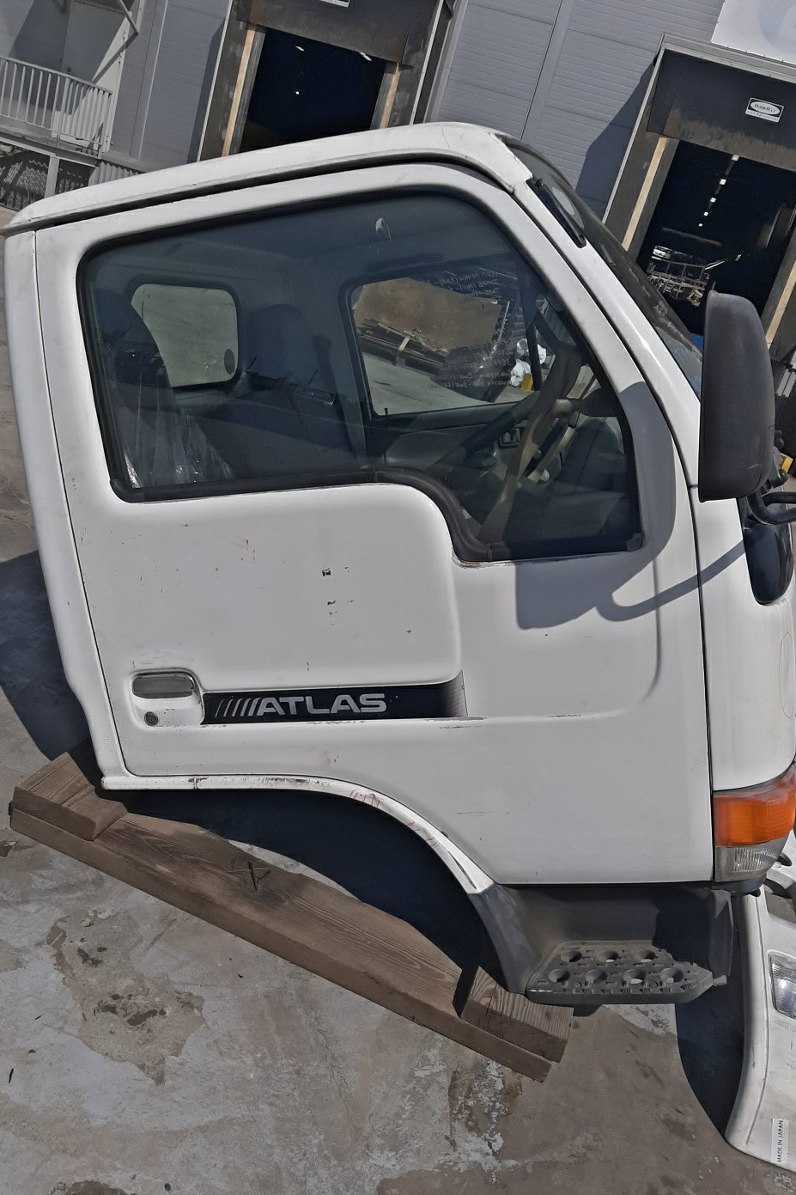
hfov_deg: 46.4
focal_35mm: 28
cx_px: 392
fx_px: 929
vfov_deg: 65.5
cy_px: 593
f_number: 1.7
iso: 40
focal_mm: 3.93
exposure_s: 1/7299
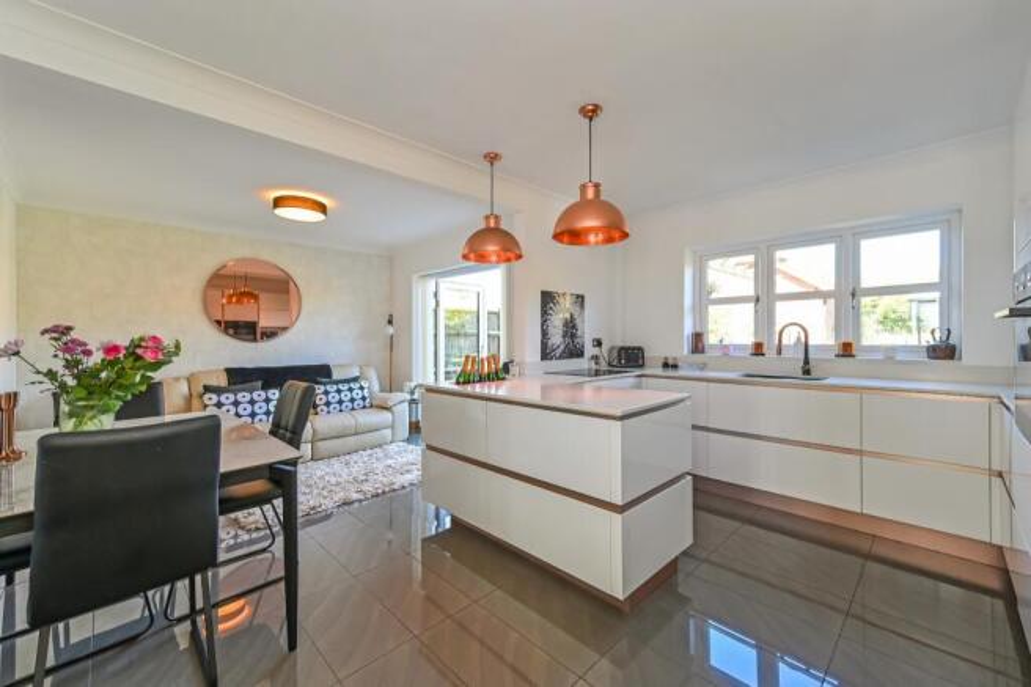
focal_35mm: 14
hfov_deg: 104.3
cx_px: 516
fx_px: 401
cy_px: 344
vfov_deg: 81.2
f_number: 8
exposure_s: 1/25
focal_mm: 14
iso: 400
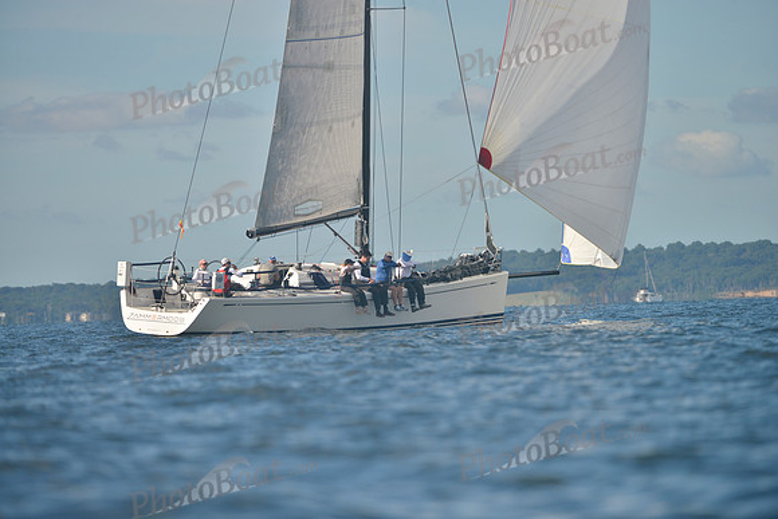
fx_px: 5188
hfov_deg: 8.6
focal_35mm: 240
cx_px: 389
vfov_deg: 5.7
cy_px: 260
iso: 280
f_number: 4.5
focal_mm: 240
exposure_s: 1/2500
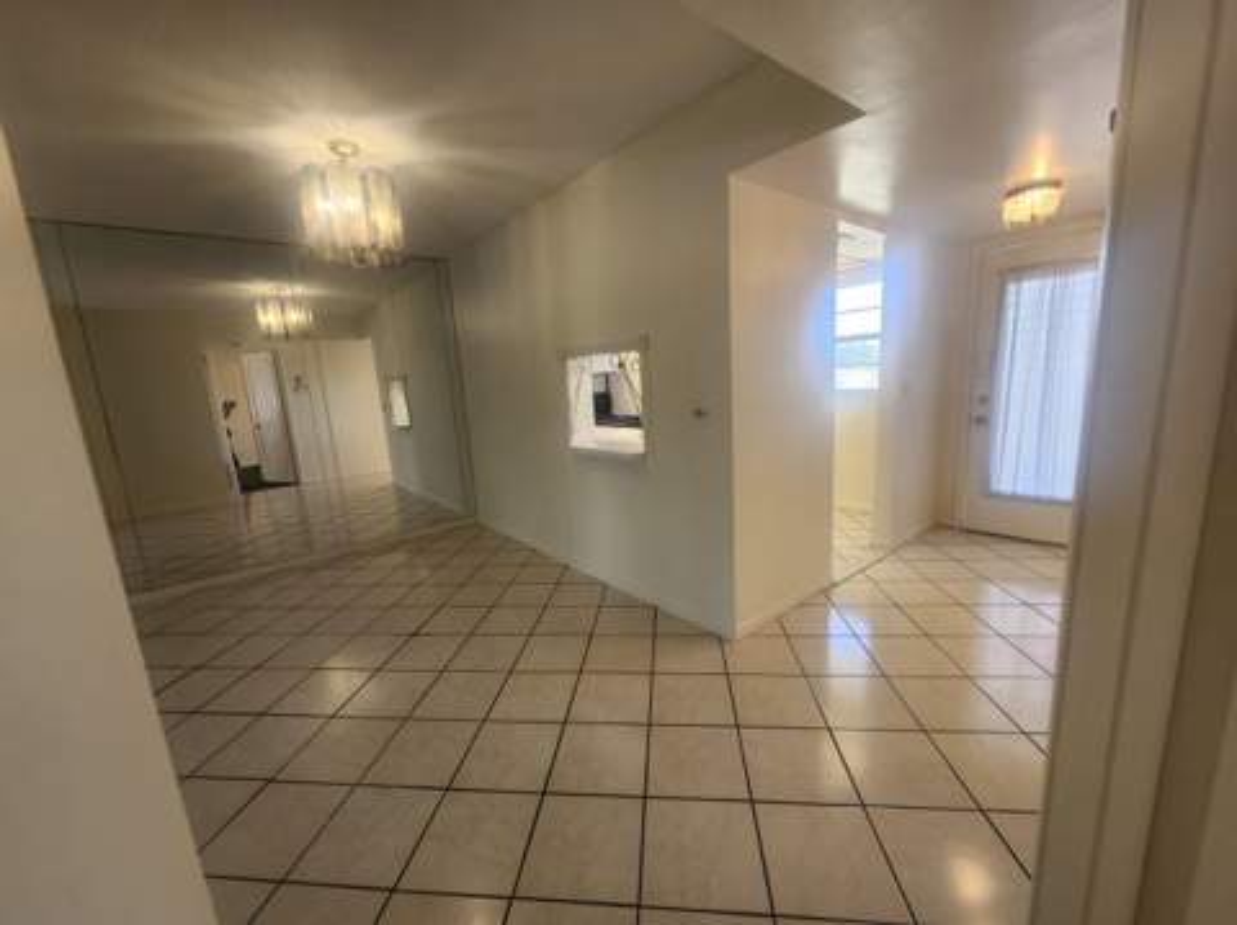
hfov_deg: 106.2
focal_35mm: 13
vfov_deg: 89.8
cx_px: 618
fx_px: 464
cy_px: 462
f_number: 2.2
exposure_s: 1/60
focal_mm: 1.74
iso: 125
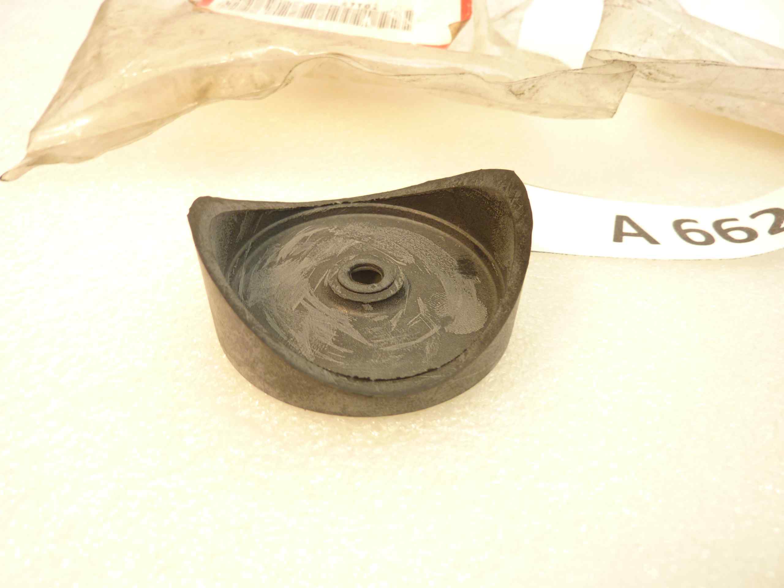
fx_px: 566
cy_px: 294
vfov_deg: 54.9
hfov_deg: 69.4
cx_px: 392
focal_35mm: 25
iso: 80
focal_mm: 4.1
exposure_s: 1/15
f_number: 3.3
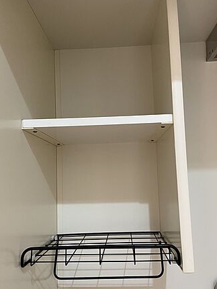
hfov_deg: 48.3
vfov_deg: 61.6
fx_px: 242
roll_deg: +2.0
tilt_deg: +6.0
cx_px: 110
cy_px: 155
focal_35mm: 29
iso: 200
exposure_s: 1/60
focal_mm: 4.25
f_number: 1.8
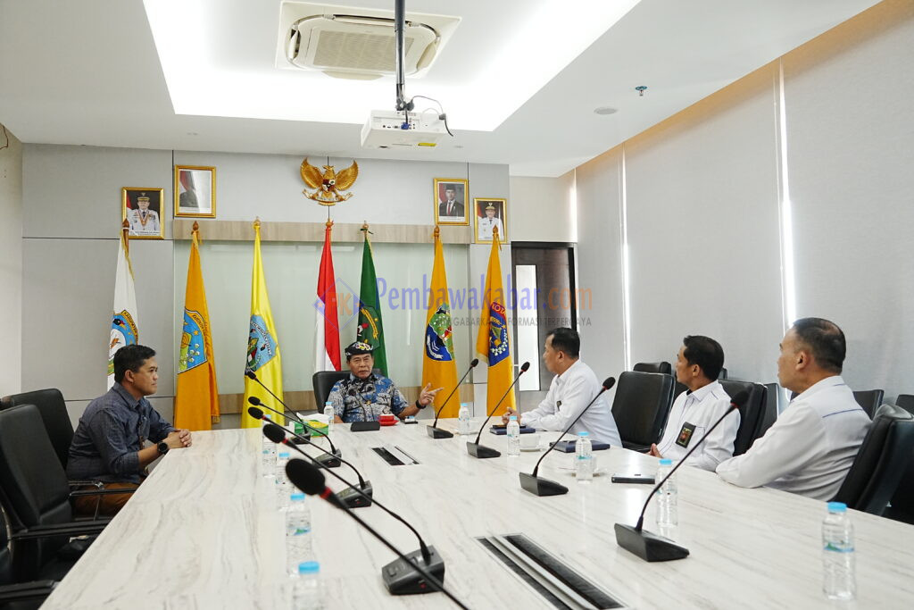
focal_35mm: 29
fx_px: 736
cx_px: 457
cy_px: 305
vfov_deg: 45.0
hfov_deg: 63.7
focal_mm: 29
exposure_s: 1/100
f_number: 5
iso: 5000
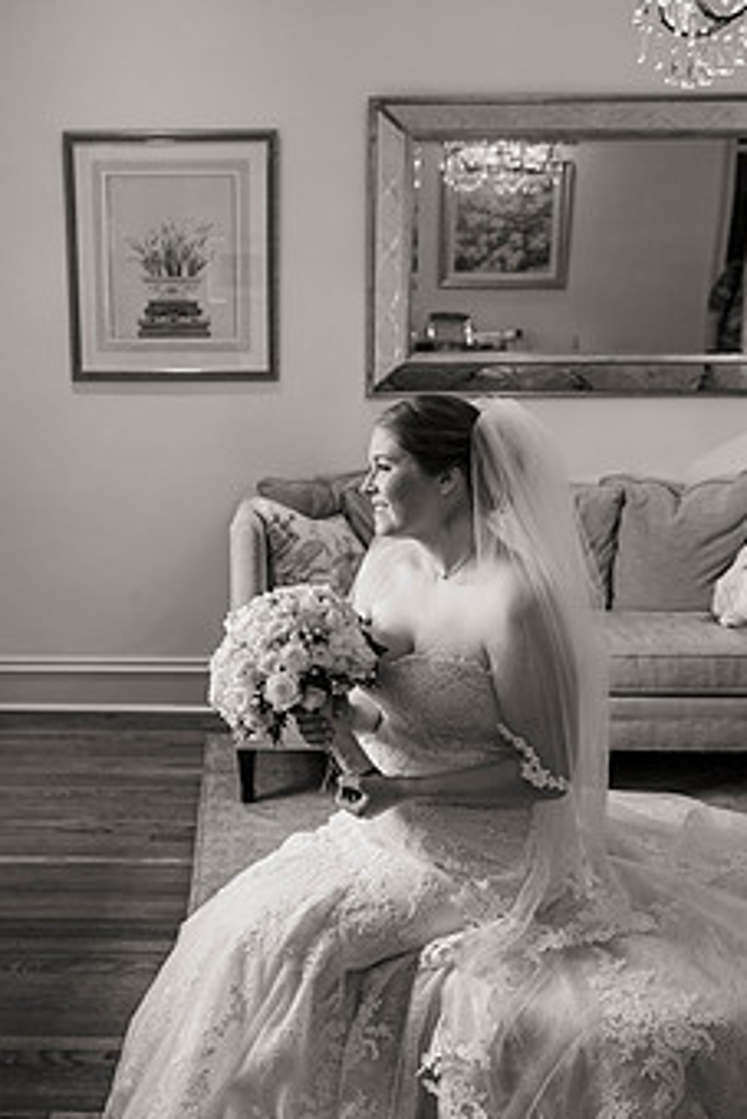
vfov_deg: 43.6
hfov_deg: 29.8
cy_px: 589
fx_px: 1399
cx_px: 273
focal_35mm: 45
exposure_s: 1/160
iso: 1000
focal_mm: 34
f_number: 3.5
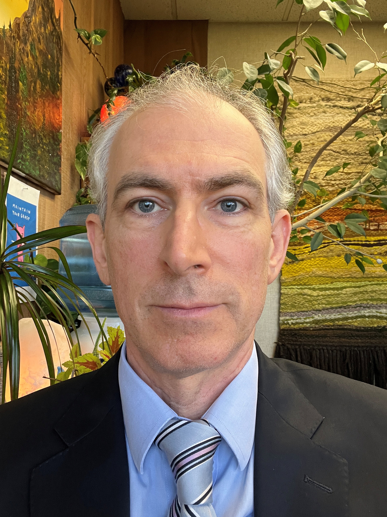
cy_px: 258
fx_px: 447
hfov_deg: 46.8
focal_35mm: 30
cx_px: 194
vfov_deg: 60.0
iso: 125
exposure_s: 1/60
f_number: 2.2
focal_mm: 2.71
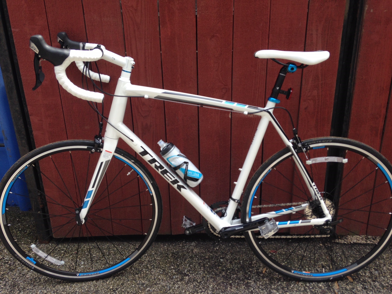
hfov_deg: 55.4
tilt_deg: -20.0
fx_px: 374
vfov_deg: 42.9
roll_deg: +0.7
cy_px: 147
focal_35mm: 33
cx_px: 196
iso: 50
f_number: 2.4
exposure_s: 1/398
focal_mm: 4.12
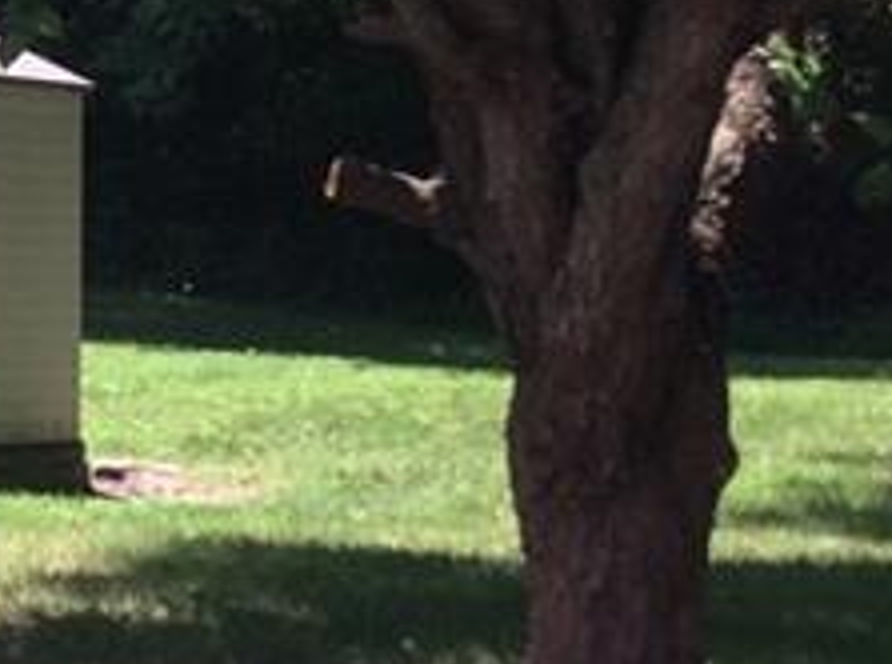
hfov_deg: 11.9
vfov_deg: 10.0
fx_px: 3778
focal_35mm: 147
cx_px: -952
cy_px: 220
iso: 32
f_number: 2.4
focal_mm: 3.3
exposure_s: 1/386
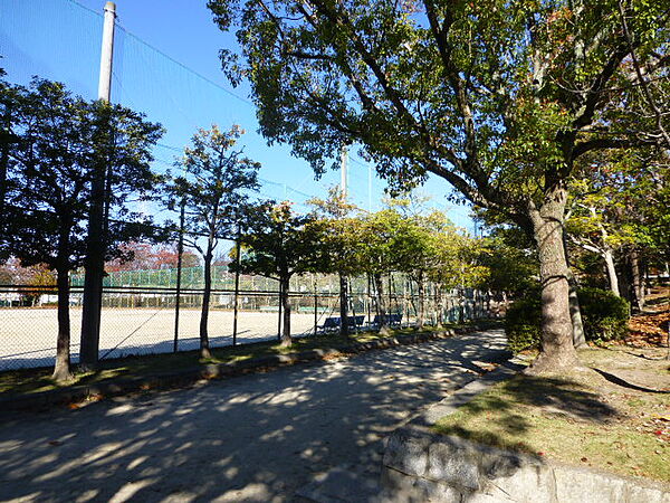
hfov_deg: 71.6
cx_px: 335
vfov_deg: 56.8
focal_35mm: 24
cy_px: 252
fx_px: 465
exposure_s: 1/500
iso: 100
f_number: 4
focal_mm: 4.3
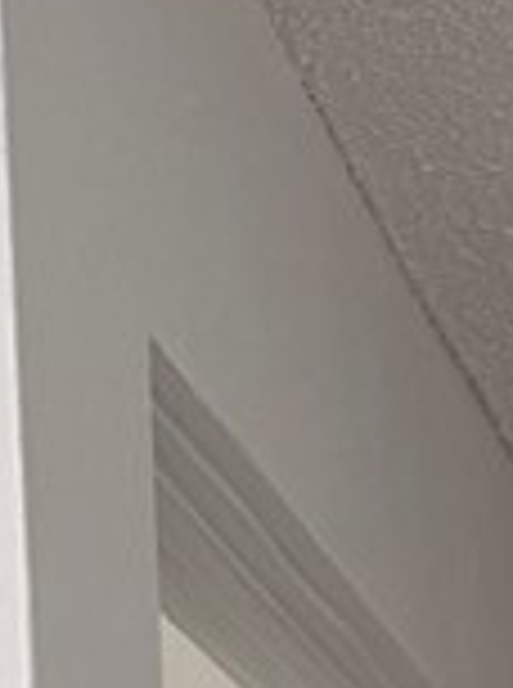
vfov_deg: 9.8
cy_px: 1952
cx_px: 1094
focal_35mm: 161
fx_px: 3195
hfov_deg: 8.6
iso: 64
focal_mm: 6.76
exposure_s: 1/121
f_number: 1.78
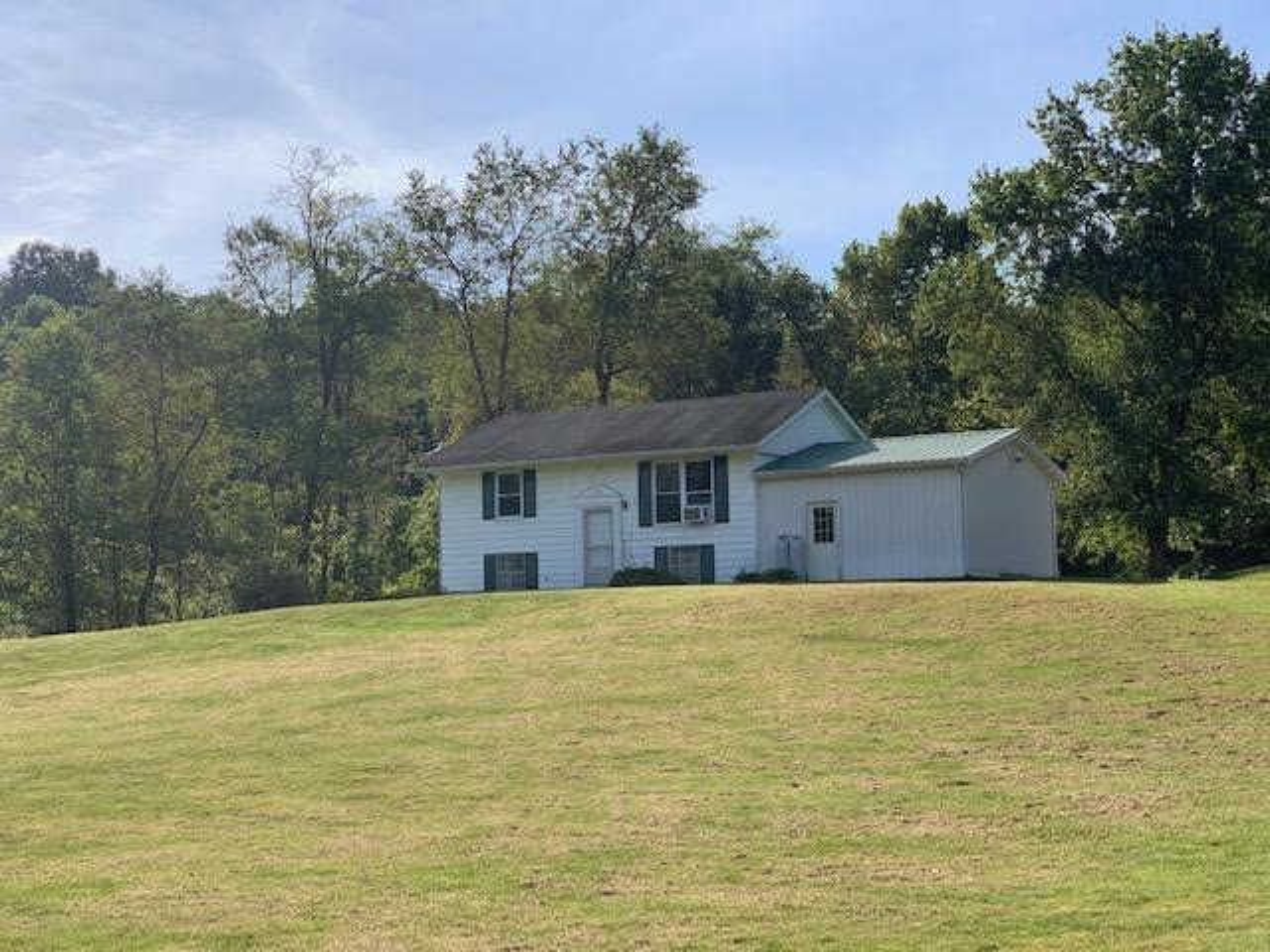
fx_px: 1908
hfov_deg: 36.8
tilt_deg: +5.0
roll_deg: +0.5
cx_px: 635
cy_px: 476
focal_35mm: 52
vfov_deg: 28.0
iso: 16
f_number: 2.4
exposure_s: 1/1712
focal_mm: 6
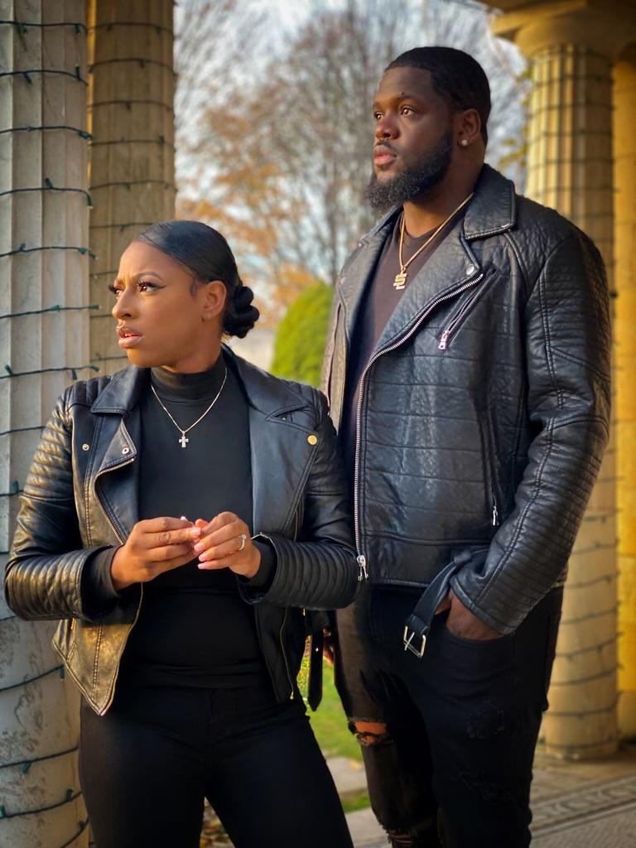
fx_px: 1274
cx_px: 318
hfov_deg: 28.0
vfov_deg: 36.8
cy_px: 424
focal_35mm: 52
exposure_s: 1/120
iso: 160
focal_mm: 6
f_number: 2
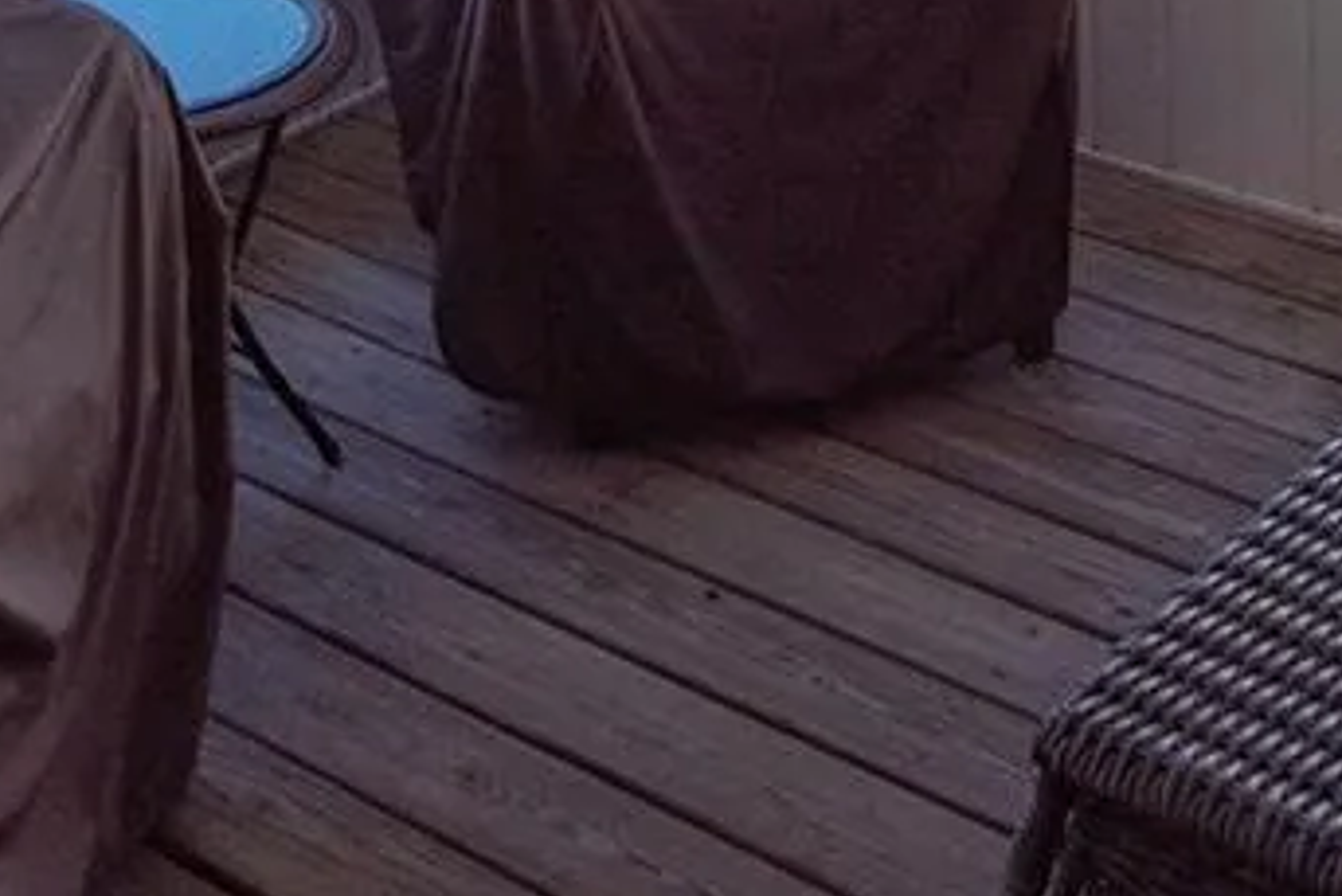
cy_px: -1008
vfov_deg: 15.0
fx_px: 2610
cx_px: 599
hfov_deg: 28.8
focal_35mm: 70
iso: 100
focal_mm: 15
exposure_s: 1/500
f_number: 11
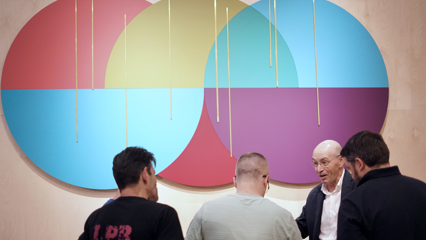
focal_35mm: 53
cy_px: 132
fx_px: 599
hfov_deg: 39.2
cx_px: 212
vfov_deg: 22.6
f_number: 1.8
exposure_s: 1/1250
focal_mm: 50
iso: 3200
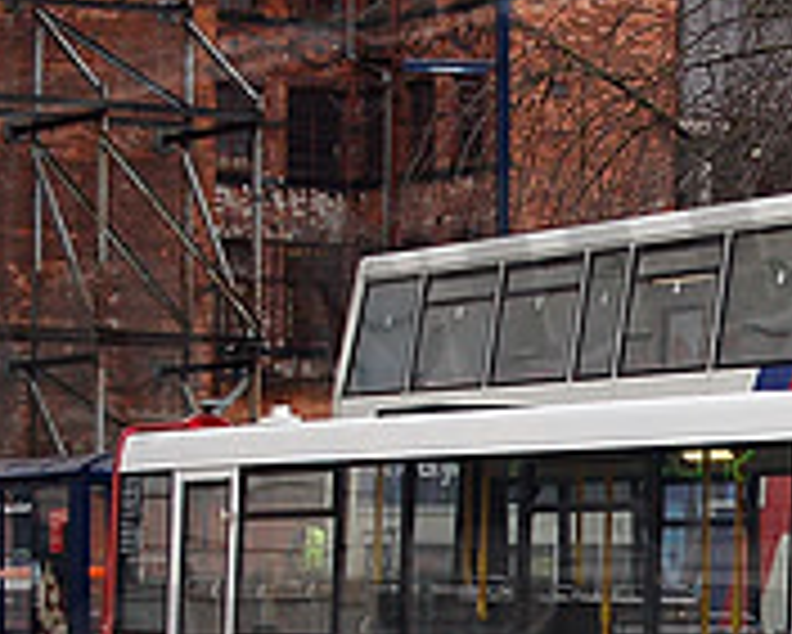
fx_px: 5207
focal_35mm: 222
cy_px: 623
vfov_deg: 6.9
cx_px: 950
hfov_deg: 8.6
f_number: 5.6
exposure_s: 1/500
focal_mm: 48
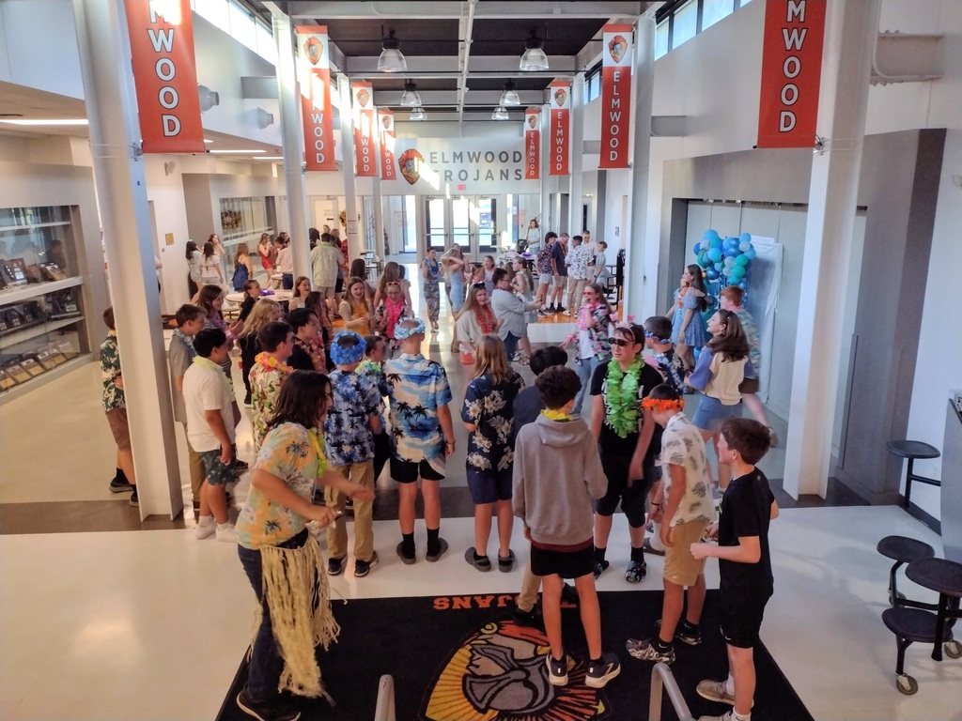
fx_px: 750
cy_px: 360
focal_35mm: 27
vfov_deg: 51.4
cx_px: 481
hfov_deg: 65.3
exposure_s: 1/40
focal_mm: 4.71
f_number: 1.7
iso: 138
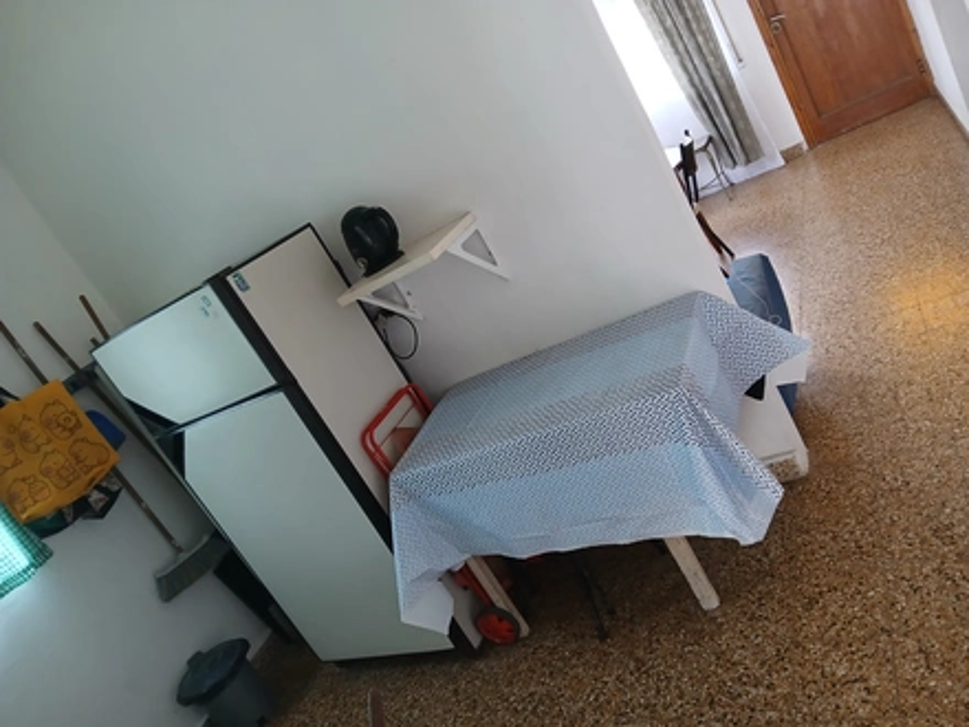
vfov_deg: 53.1
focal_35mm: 26
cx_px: 484
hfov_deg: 67.3
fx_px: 728
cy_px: 364
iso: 250
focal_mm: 3.98
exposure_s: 1/25
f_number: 1.8
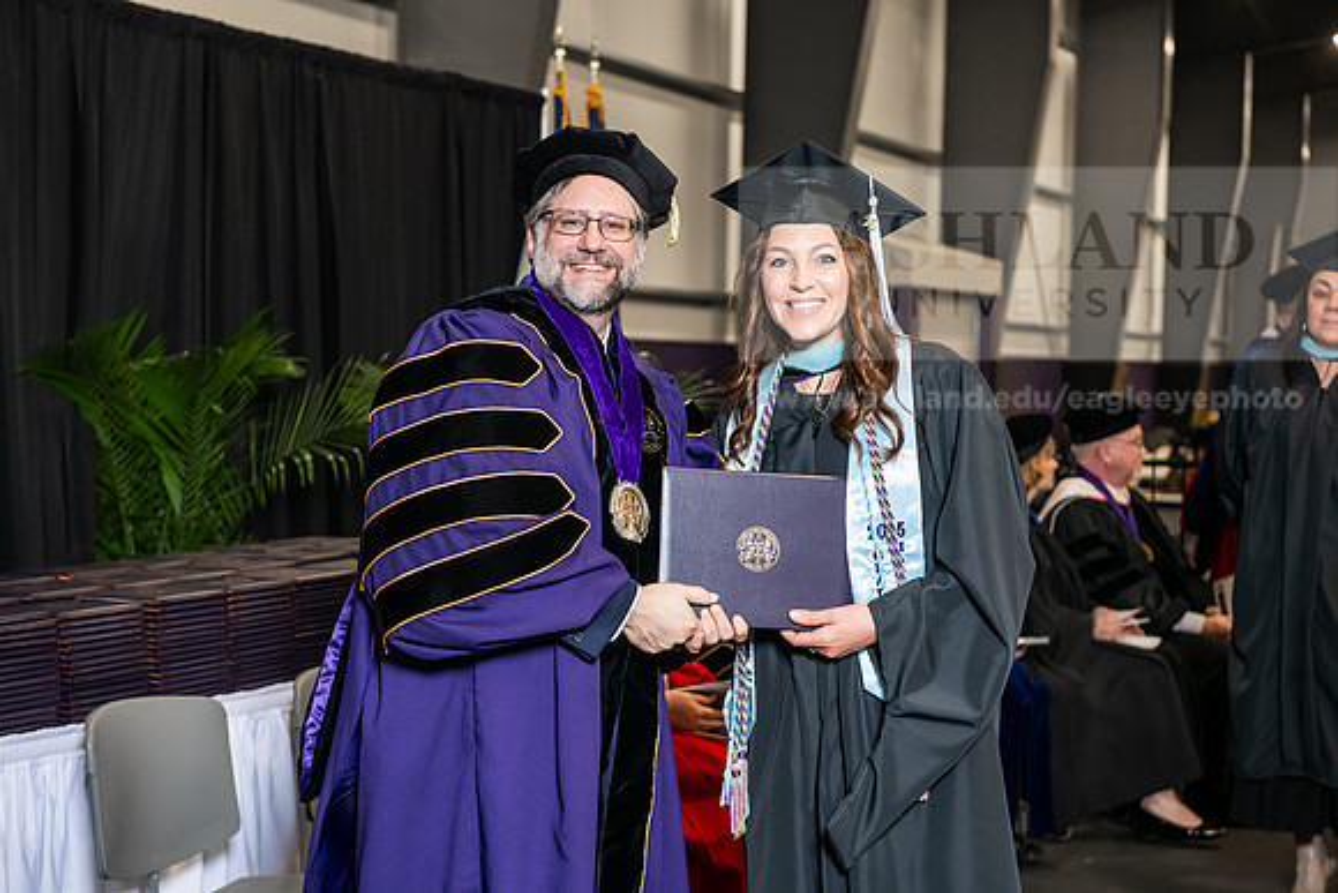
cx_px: 669
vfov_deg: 19.5
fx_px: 2602
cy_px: 446
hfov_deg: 28.8
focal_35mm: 70
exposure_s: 1/200
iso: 2000
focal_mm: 70
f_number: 5
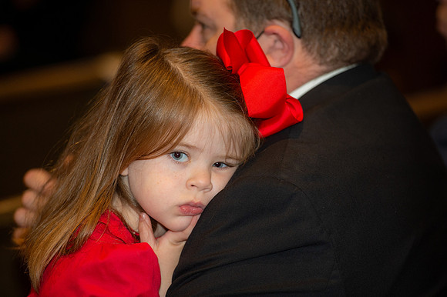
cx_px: 224
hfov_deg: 10.3
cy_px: 148
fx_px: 2482
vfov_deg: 6.9
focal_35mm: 200
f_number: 3.2
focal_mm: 200
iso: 1250
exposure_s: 1/200
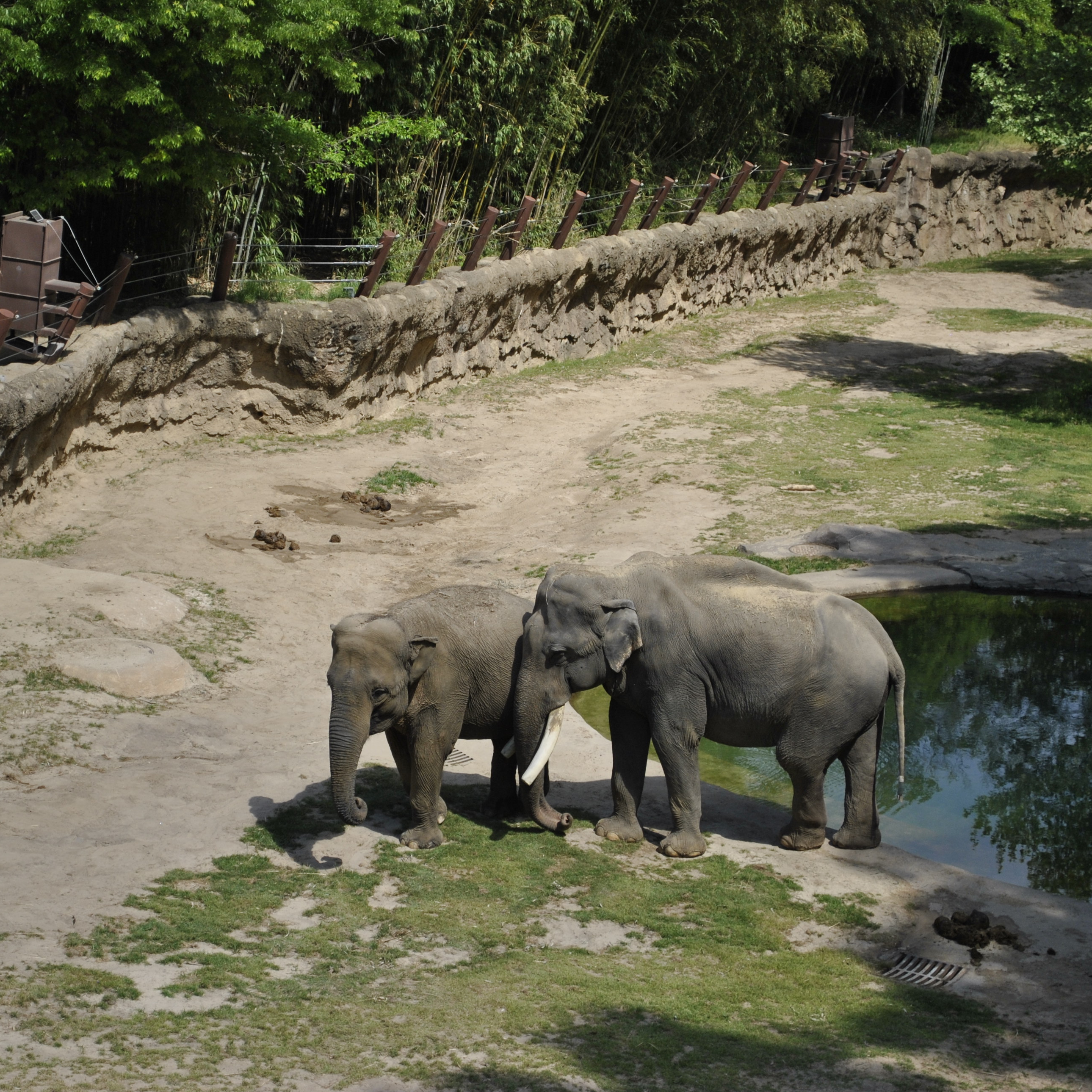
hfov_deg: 18.8
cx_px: 395
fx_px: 3284
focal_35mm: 92
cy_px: 546
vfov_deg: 18.9
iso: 160
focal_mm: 48
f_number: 5.3
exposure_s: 1/1000
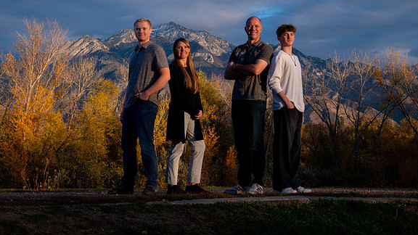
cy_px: 73
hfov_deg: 27.2
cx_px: 204
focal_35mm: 78
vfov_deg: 15.4
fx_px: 865
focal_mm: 62
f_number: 13
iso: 400
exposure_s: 1/320
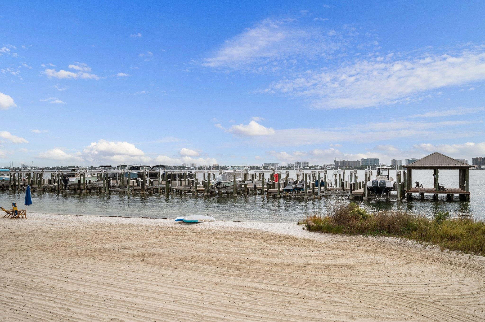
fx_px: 404
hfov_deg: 62.0
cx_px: 242
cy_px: 161
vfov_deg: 43.5
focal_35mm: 30
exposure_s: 1/500
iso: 320
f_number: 11
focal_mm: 30
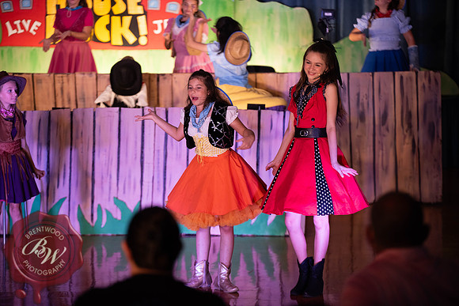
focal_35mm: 140
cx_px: 230
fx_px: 1785
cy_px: 153
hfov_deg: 14.7
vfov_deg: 9.8
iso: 560
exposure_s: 1/160
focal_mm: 140
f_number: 2.8
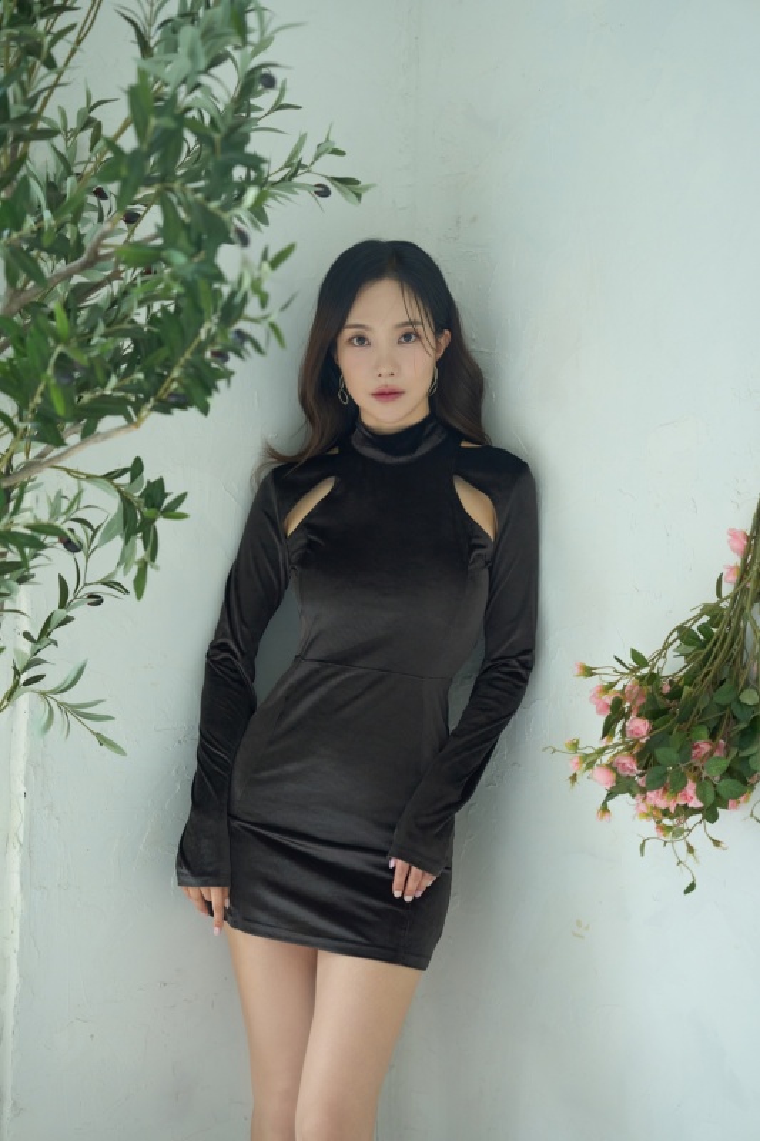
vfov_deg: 28.8
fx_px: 2217
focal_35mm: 70
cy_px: 570
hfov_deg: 19.4
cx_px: 380
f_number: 2.8
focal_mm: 70
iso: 1250
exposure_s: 1/100
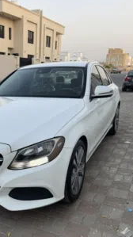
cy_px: 148
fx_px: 220
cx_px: 29
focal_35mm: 35
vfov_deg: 56.0
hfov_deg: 32.9
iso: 64
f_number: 1.78
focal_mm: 6.76
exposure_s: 1/185
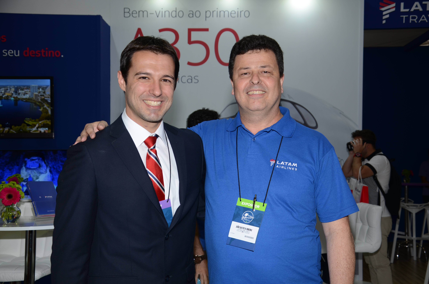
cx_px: 214
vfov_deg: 26.4
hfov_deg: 39.0
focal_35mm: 51
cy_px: 142
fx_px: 606
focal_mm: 34
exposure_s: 1/80
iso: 200
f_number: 5
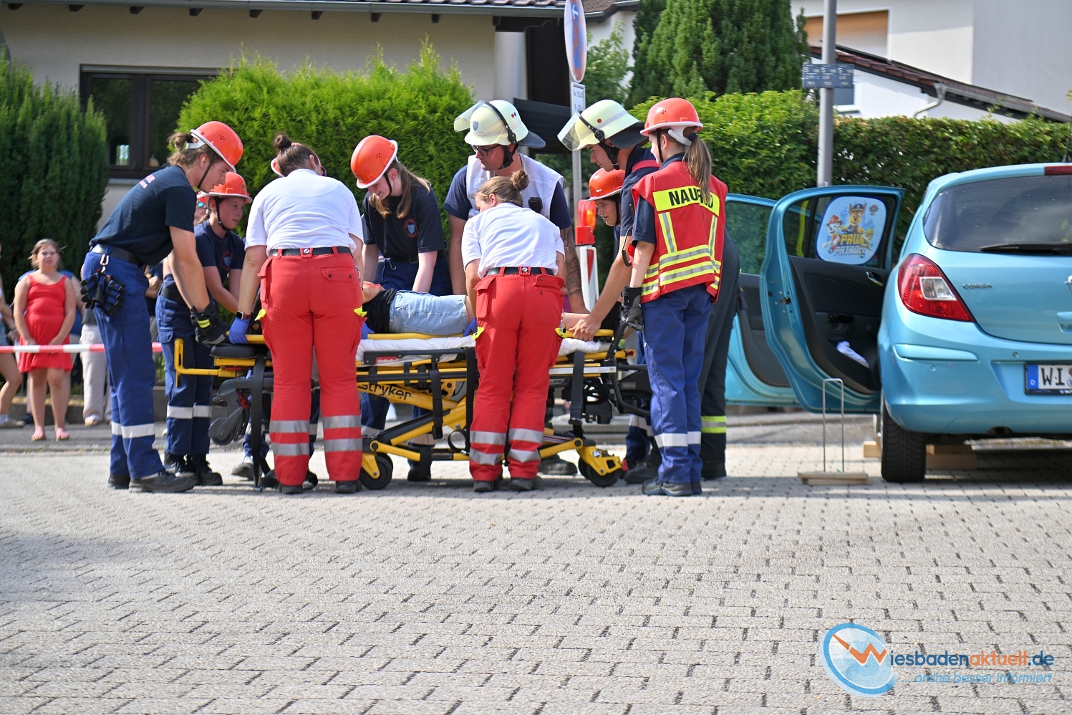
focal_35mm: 70
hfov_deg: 28.8
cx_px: 536
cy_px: 358
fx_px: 2084
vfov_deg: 19.5
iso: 64
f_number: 4
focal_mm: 70
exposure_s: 1/500
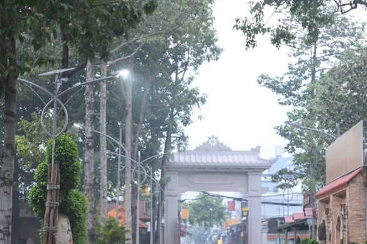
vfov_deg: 12.5
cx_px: 185
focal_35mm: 109
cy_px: 175
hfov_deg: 18.8
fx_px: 1111
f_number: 4
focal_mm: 65
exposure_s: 1/100
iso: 3200
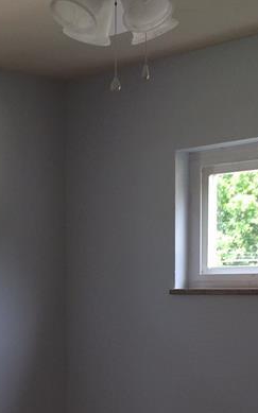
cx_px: 70
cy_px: 339
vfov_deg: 25.0
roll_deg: -1.1
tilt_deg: -4.4
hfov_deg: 16.0
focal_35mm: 81
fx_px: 912
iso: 64
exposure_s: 1/120
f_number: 2.2
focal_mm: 4.15
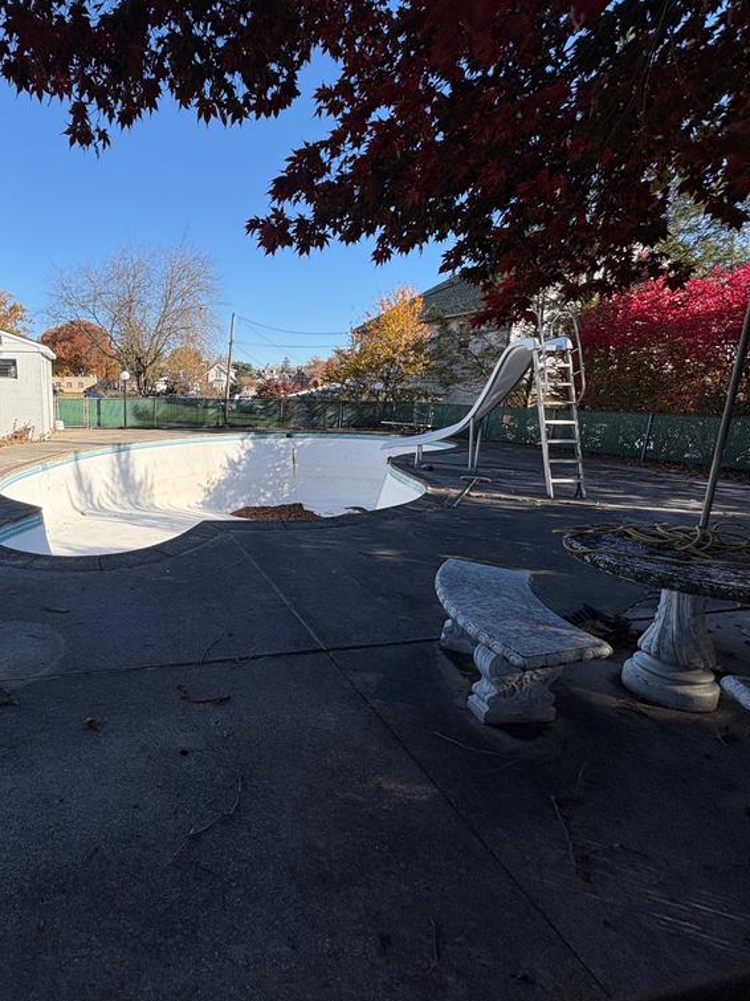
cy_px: 501
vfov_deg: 84.7
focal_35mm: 19
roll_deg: -0.8
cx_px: 192
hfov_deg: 64.7
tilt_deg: -12.1
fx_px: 549
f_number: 2.2
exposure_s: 1/1477
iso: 40
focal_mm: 2.22
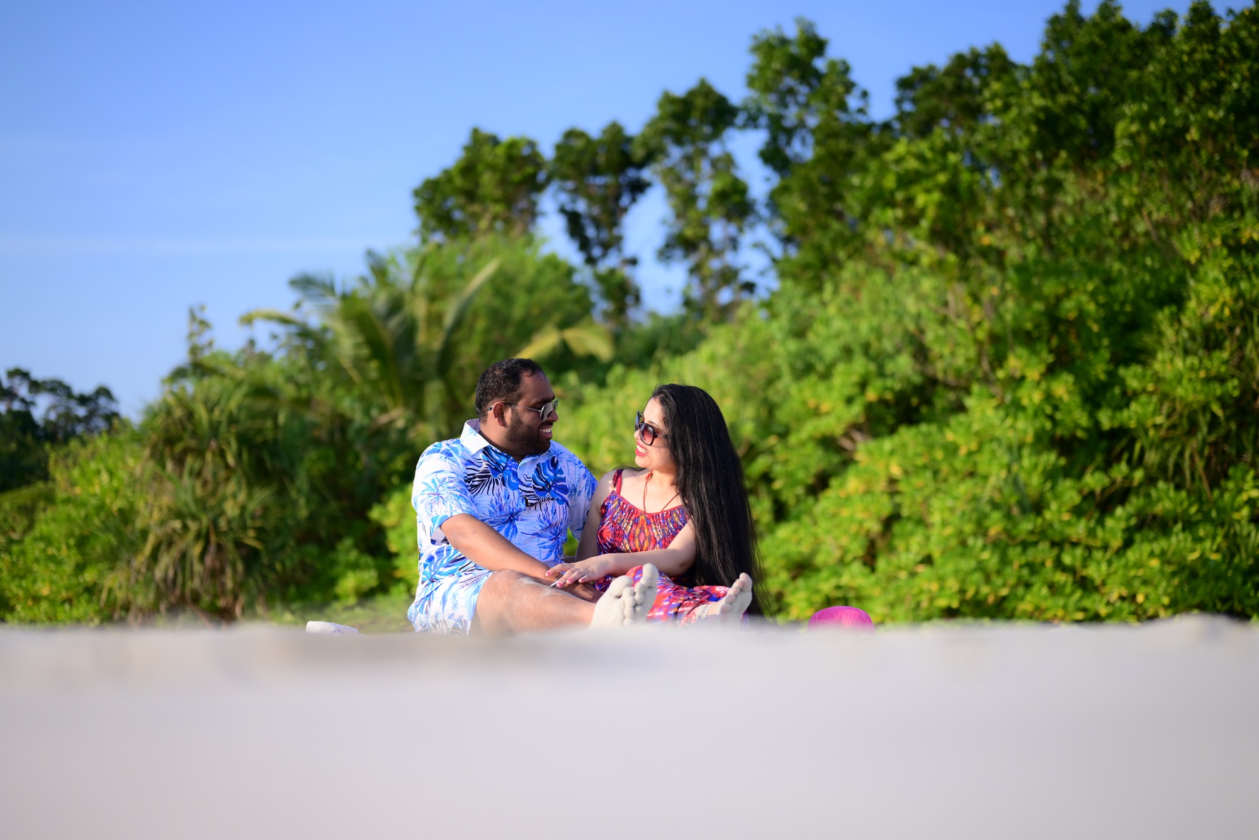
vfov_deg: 27.0
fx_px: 1749
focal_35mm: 50
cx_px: 630
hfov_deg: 39.6
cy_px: 420
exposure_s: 1/3200
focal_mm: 50
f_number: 1.8
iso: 160
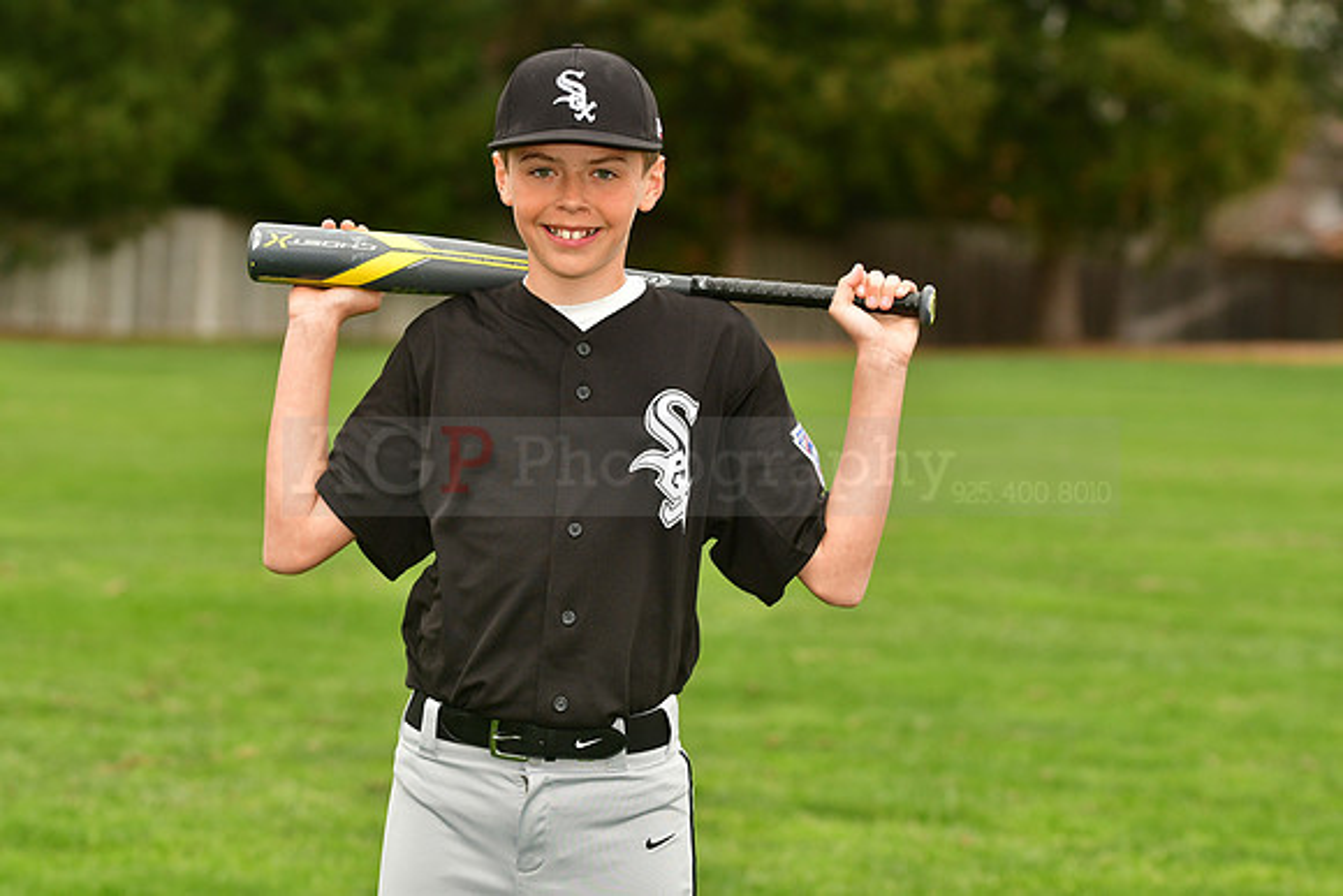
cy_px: 448
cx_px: 672
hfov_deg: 13.0
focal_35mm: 158
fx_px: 5877
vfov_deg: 8.7
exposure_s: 1/1000
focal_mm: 105
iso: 320
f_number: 4
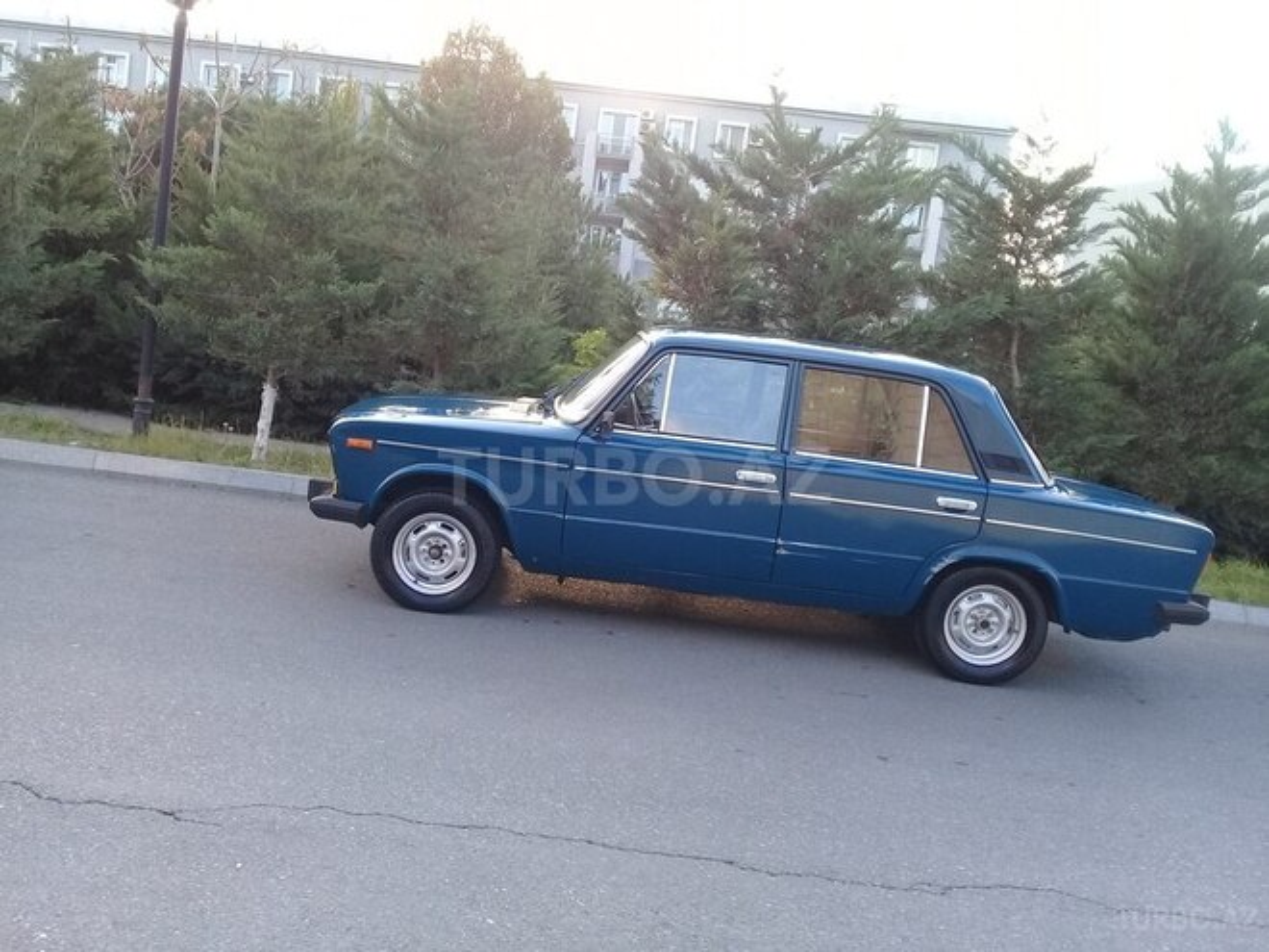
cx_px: 634
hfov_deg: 58.4
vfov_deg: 45.4
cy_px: 476
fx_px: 1136
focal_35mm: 31
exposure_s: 1/106
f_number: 2.2
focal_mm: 3.3
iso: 50
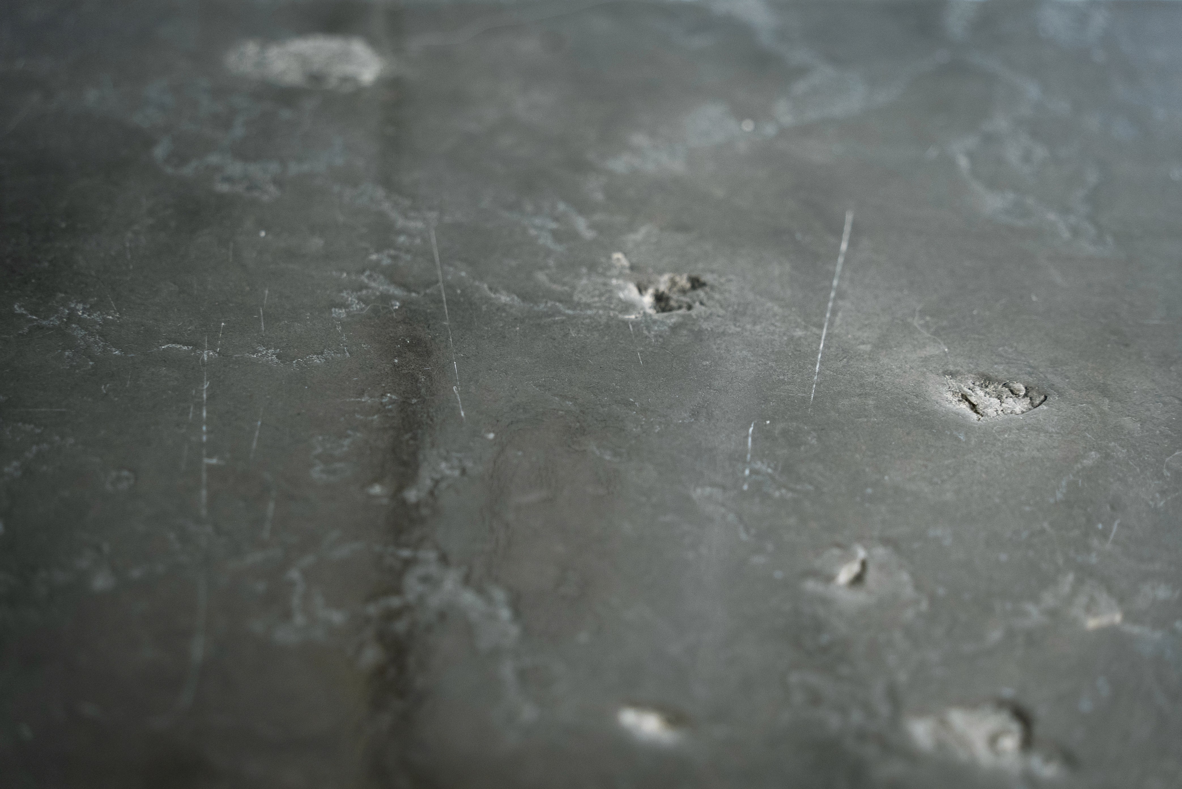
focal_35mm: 101
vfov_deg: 13.6
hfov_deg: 20.2
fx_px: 3318
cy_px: 394
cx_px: 591
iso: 1250
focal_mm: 101
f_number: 4.5
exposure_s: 1/125
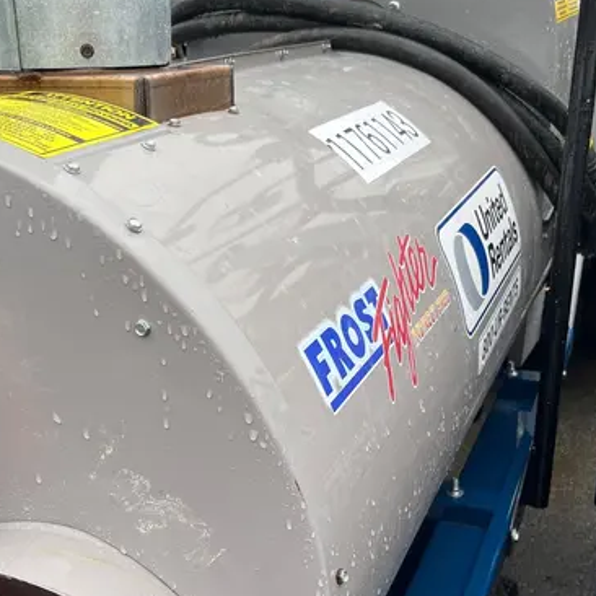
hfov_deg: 36.7
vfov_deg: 36.4
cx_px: 261
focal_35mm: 46
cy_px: 403
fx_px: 896
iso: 50
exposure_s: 1/121
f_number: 1.6
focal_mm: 5.1
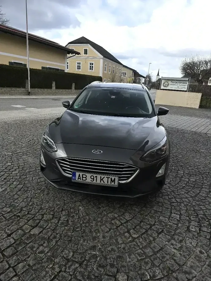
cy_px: 140
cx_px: 106
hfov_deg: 58.9
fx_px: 187
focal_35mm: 23
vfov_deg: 73.9
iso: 12
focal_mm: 6.3
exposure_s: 1/238
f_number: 1.7
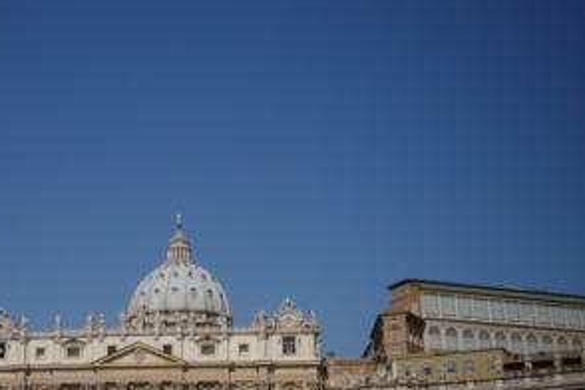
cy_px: 296
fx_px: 829
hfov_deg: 37.8
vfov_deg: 26.1
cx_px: 139
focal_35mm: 51
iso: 80
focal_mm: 5.2
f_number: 6.3
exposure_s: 1/1600
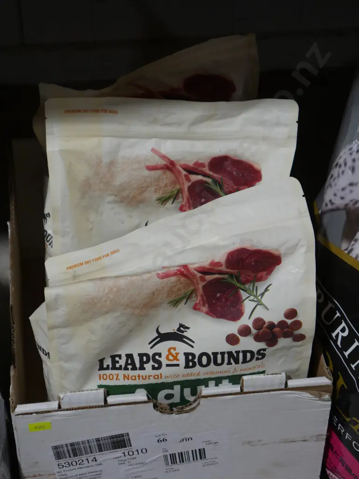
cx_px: 180
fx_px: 1161
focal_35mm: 84
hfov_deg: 17.6
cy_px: 240
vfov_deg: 23.3
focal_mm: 42
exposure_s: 1/100
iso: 500
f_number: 5.6
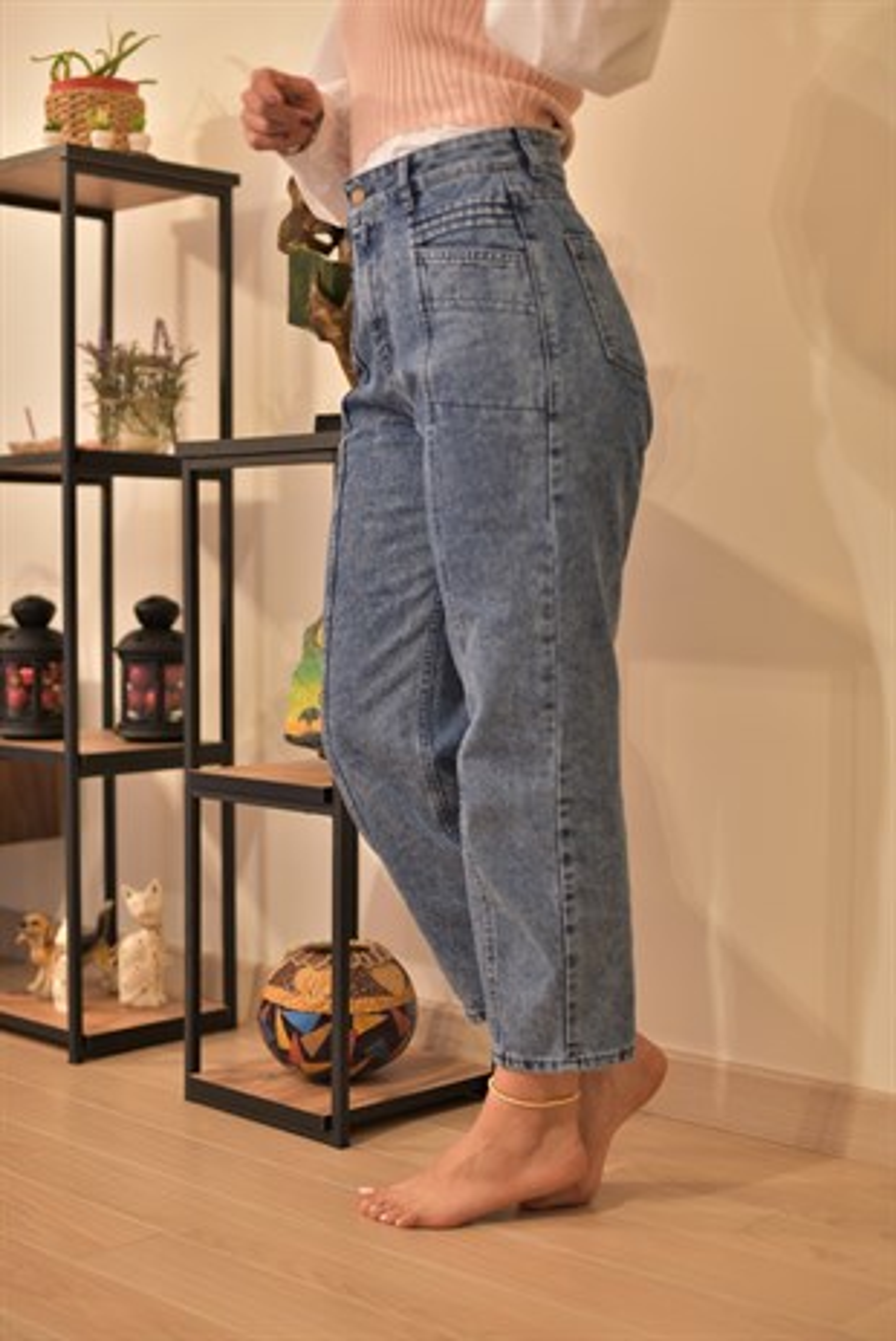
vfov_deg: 39.6
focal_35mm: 50
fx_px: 1864
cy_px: 670
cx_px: 448
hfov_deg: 27.0
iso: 1600
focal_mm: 50
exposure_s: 1/50
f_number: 2.2
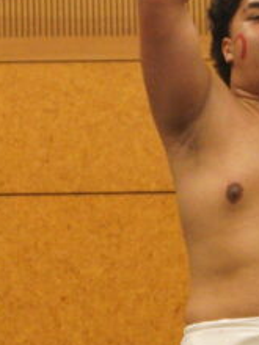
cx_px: 42
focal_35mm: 322
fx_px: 3212
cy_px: 162
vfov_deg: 6.2
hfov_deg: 4.6
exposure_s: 1/80
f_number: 5.6
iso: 4000
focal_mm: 48
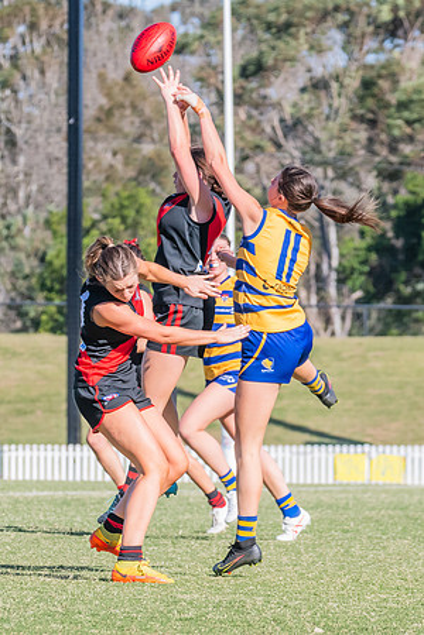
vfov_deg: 4.2
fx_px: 8735
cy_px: 407
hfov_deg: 2.8
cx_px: 97
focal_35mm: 494
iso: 800
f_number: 10
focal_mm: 240
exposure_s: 1/1250
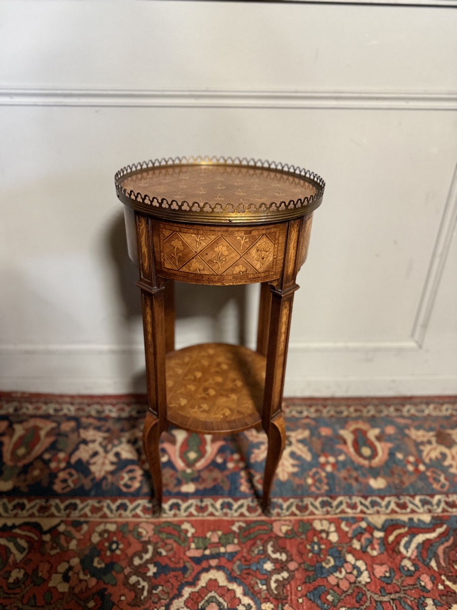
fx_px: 422
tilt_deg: -28.6
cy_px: 305
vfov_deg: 71.6
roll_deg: -2.9
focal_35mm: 24
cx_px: 228
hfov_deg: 56.8
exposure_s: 1/40
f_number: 1.78
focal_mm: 6.76
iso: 1000
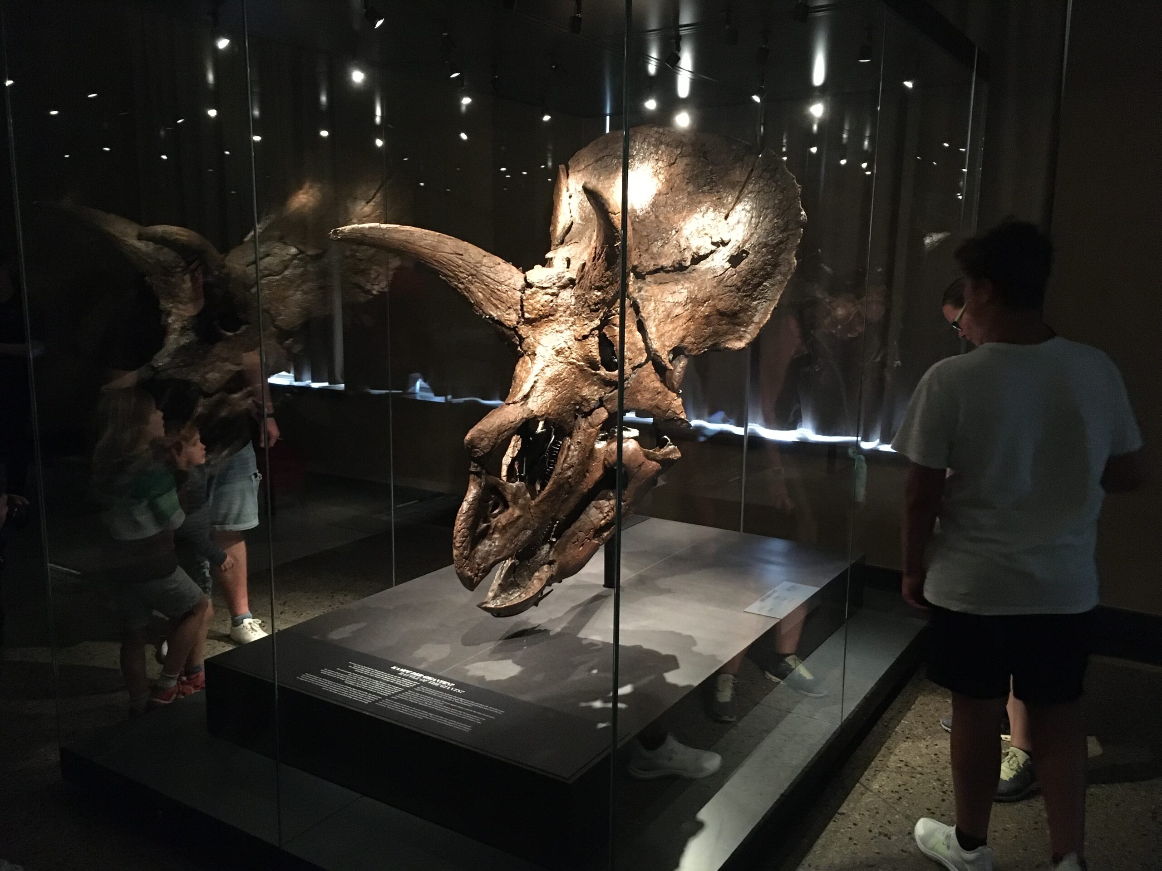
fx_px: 973
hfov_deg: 61.7
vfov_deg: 48.2
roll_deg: -1.3
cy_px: 436
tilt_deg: -8.7
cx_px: 581
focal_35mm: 29
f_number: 2.2
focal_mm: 4.15
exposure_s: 1/17
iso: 320
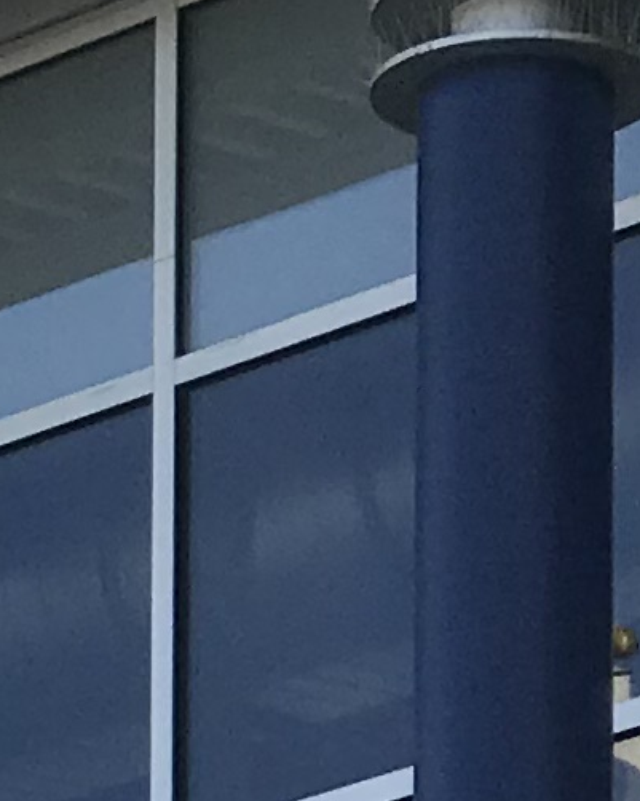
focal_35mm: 447
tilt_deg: +14.0
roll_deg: -2.1
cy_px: 1454
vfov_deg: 4.3
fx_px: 10593
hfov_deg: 3.4
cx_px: -1460
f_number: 2.8
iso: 20
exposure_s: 1/399
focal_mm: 6.6
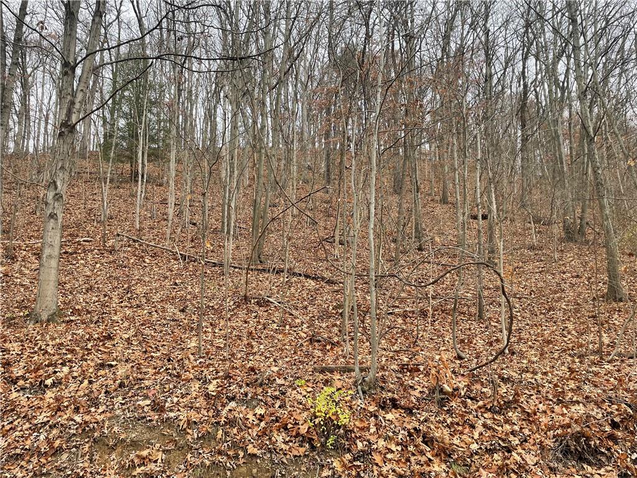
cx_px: 318
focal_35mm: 26
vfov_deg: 53.1
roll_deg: +1.8
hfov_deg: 67.3
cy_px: 239
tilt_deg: +15.2
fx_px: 478
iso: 32
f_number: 1.6
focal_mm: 4.2
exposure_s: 1/344
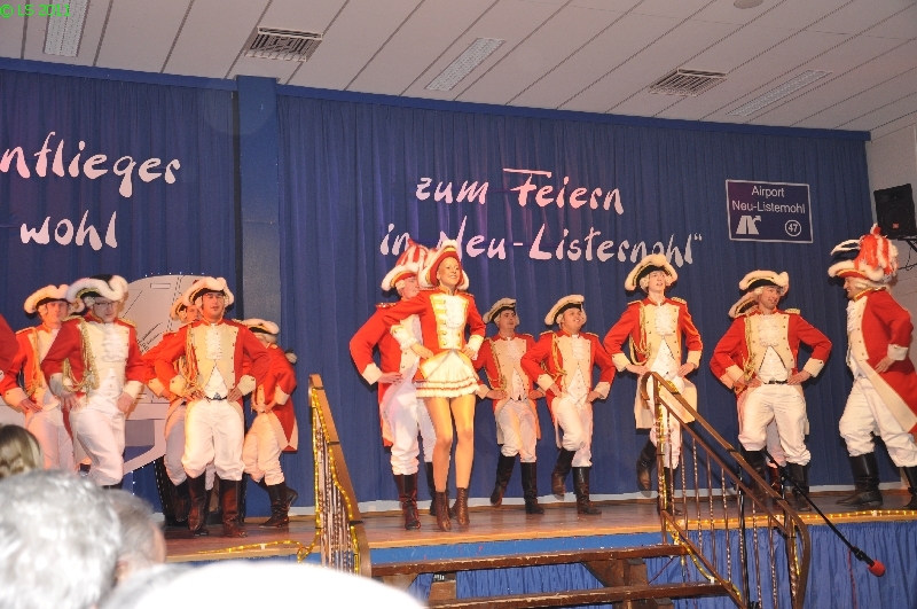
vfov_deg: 28.0
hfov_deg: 41.2
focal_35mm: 48
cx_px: 458
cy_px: 304
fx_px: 1221
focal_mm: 32
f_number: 5
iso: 400
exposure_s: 1/60
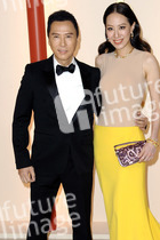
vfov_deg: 24.1
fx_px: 560
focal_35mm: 84
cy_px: 163
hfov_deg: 16.0
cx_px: 147
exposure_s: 1/200
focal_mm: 44
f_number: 7.1
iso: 1600
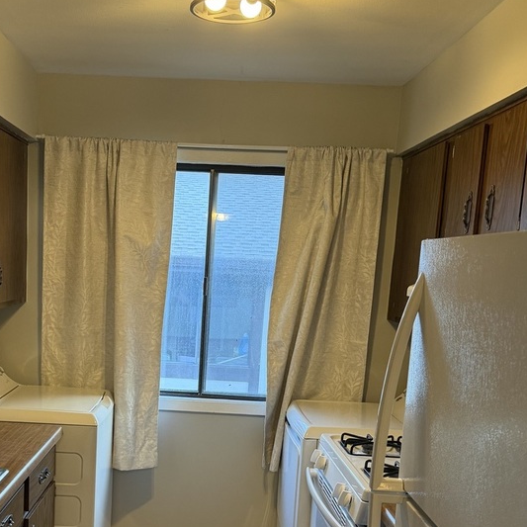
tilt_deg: -8.9
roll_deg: -3.7
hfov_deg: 38.7
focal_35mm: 43
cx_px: 172
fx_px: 741
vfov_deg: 38.2
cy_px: 394
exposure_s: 1/60
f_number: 1.78
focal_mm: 6.76
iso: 250
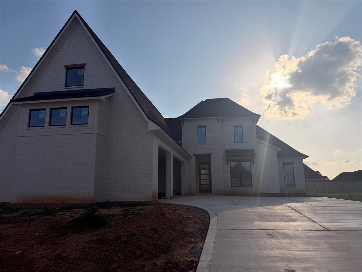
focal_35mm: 24
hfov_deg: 71.6
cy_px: 136
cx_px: 181
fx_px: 251
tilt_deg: +12.4
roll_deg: +1.1
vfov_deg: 56.8
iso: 80
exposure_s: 1/14286
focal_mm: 6.76
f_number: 1.78
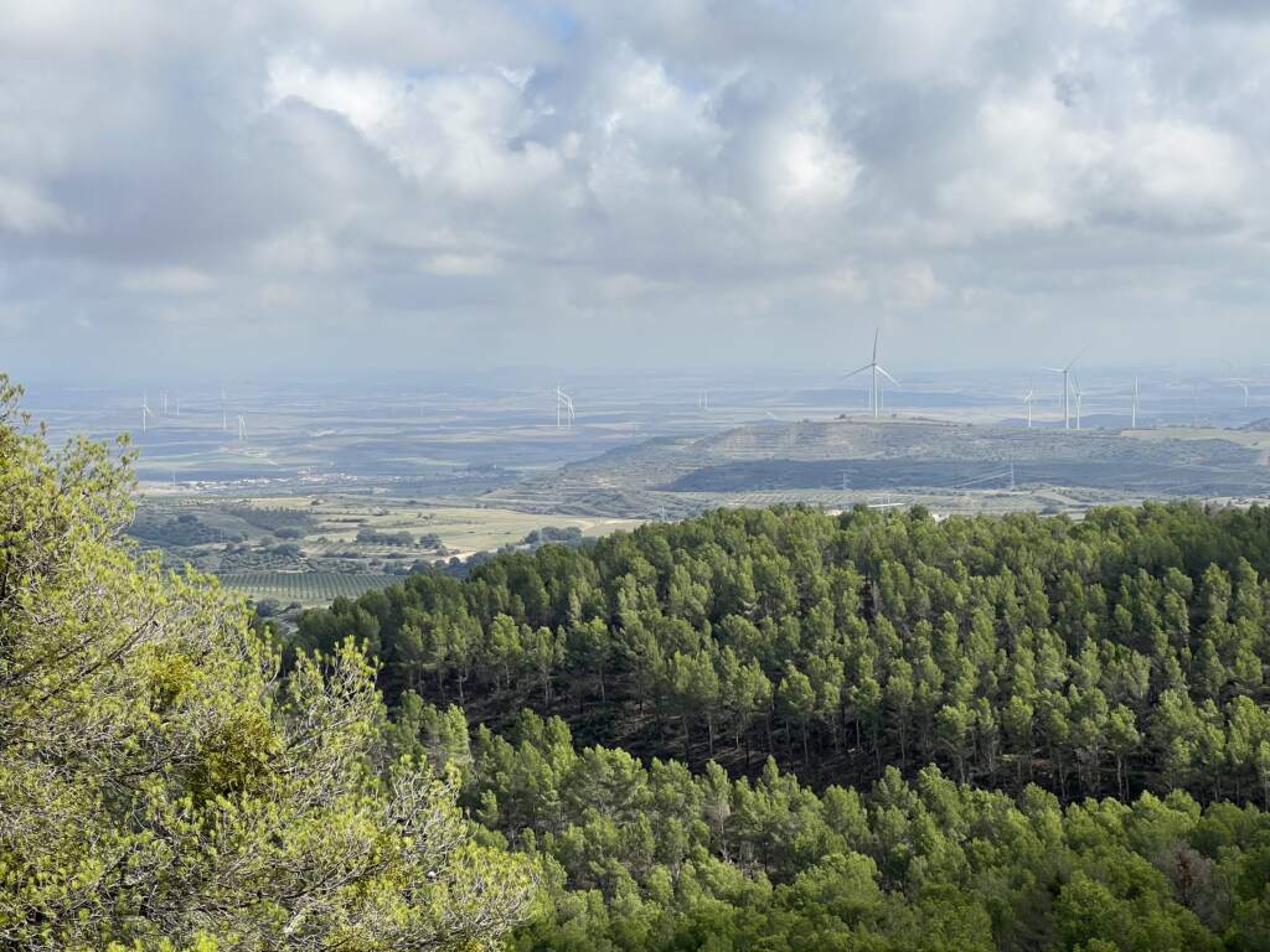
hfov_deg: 25.3
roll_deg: +1.3
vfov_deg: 19.1
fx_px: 2825
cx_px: 635
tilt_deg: -2.6
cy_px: 476
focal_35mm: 77
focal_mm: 9
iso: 32
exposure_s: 1/1004
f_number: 2.8
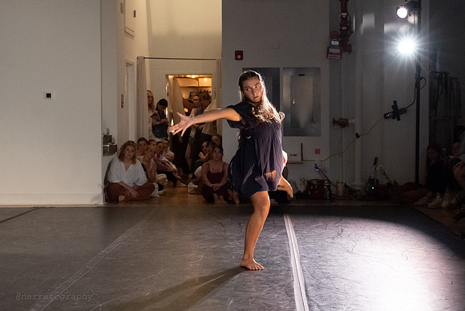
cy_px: 139
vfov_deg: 18.9
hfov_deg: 28.0
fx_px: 931
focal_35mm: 72
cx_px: 269
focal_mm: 53
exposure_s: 1/320
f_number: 4
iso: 6400
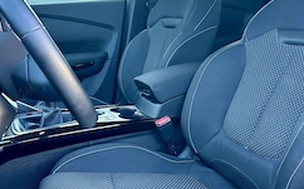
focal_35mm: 42
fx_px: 348
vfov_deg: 30.5
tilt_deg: -14.7
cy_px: 93
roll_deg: +1.8
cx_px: 186
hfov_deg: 46.9
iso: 200
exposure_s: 1/121
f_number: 1.78
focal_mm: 6.86
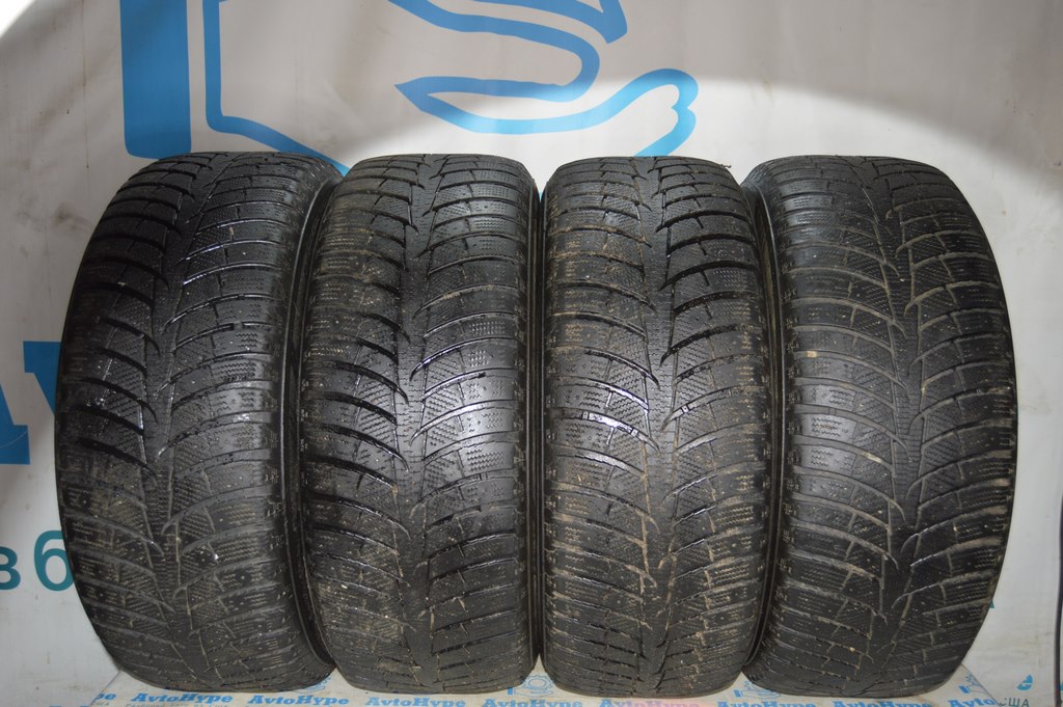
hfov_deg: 57.3
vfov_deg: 39.9
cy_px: 354
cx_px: 532
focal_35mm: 33
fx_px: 974
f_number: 4
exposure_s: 1/60
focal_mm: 22
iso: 400
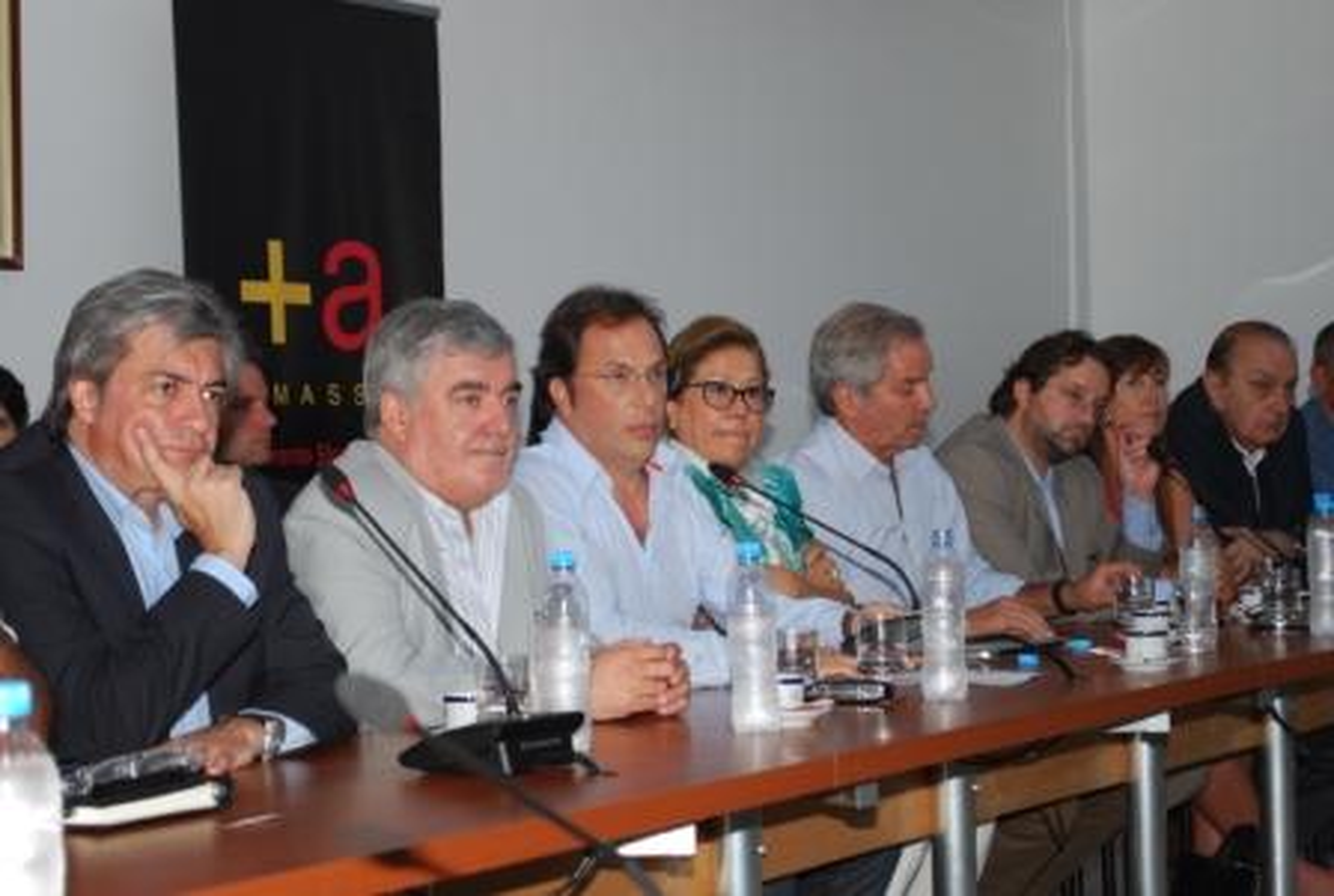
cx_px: 667
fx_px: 3064
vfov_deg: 16.6
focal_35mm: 82
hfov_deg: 24.6
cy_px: 448
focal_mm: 55
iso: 200
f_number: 5.6
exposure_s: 1/60
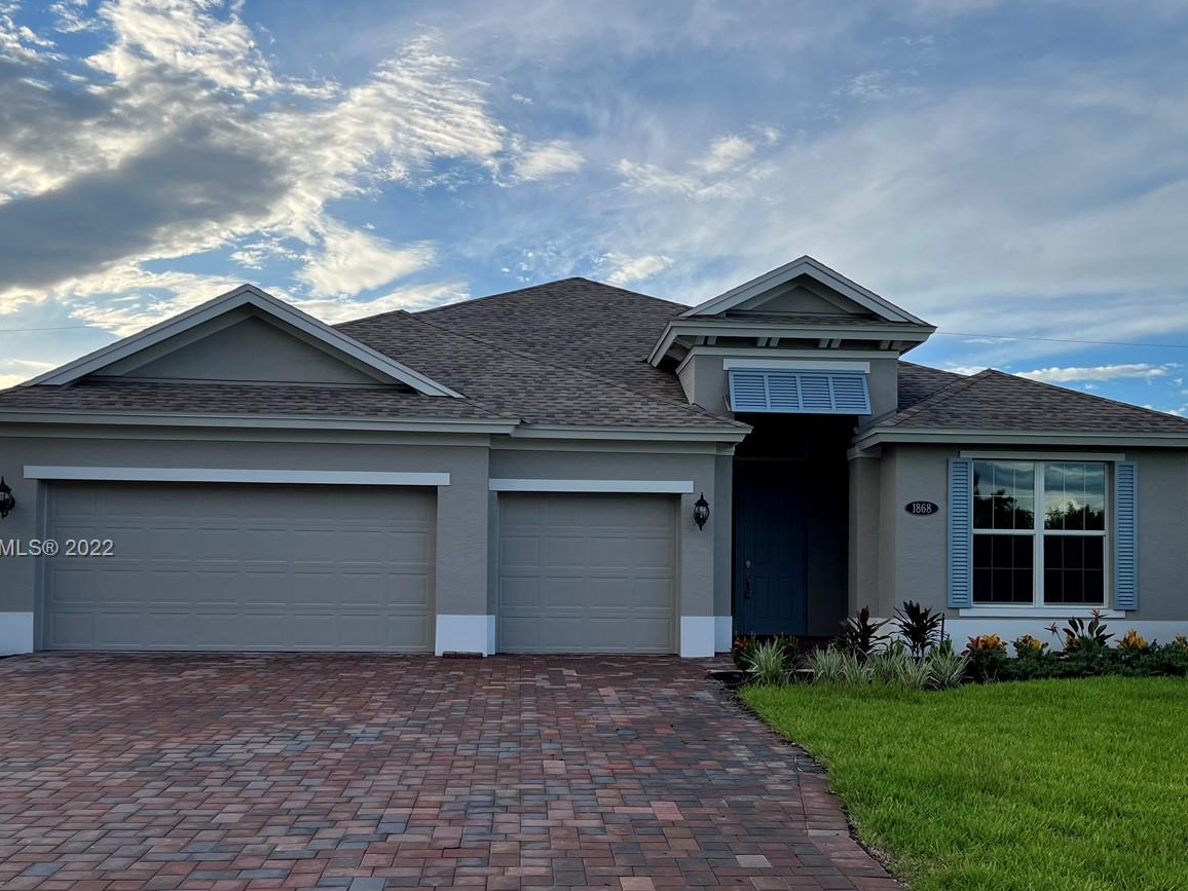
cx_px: 607
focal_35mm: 36
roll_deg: -0.9
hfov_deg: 51.4
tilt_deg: +0.5
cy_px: 550
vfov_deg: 39.4
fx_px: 1235
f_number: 1.6
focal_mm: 5.1
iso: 50
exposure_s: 1/2632
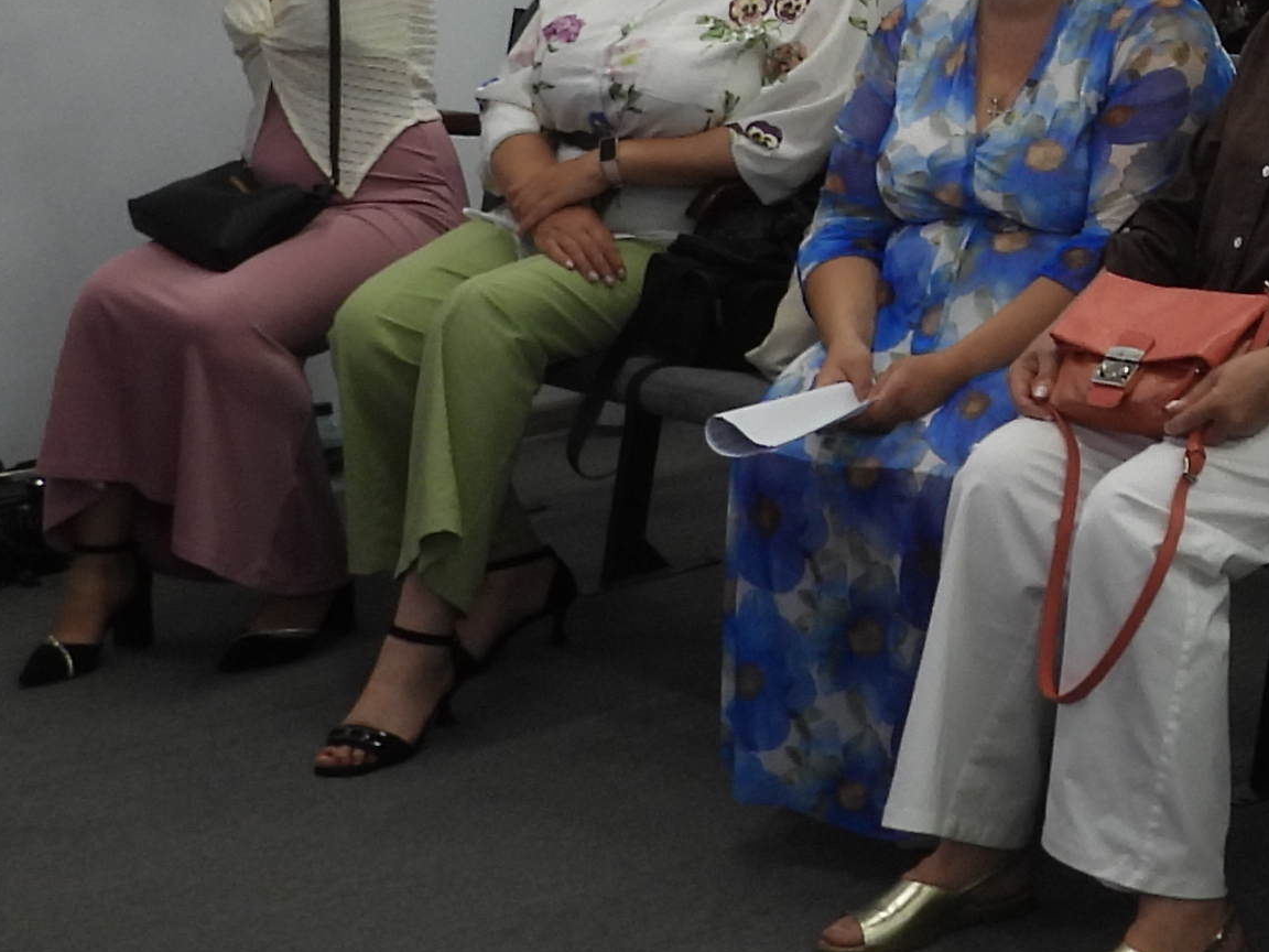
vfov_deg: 12.9
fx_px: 4106
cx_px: 1862
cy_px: -172
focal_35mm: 112
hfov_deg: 16.2
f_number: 4
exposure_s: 1/8
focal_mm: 5
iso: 100
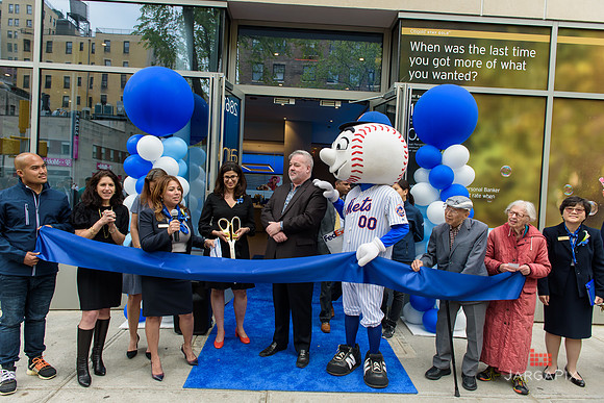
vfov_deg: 53.2
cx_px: 302
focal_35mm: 24
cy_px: 202
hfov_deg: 73.7
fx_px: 403
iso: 200
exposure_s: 1/250
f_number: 5
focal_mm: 24
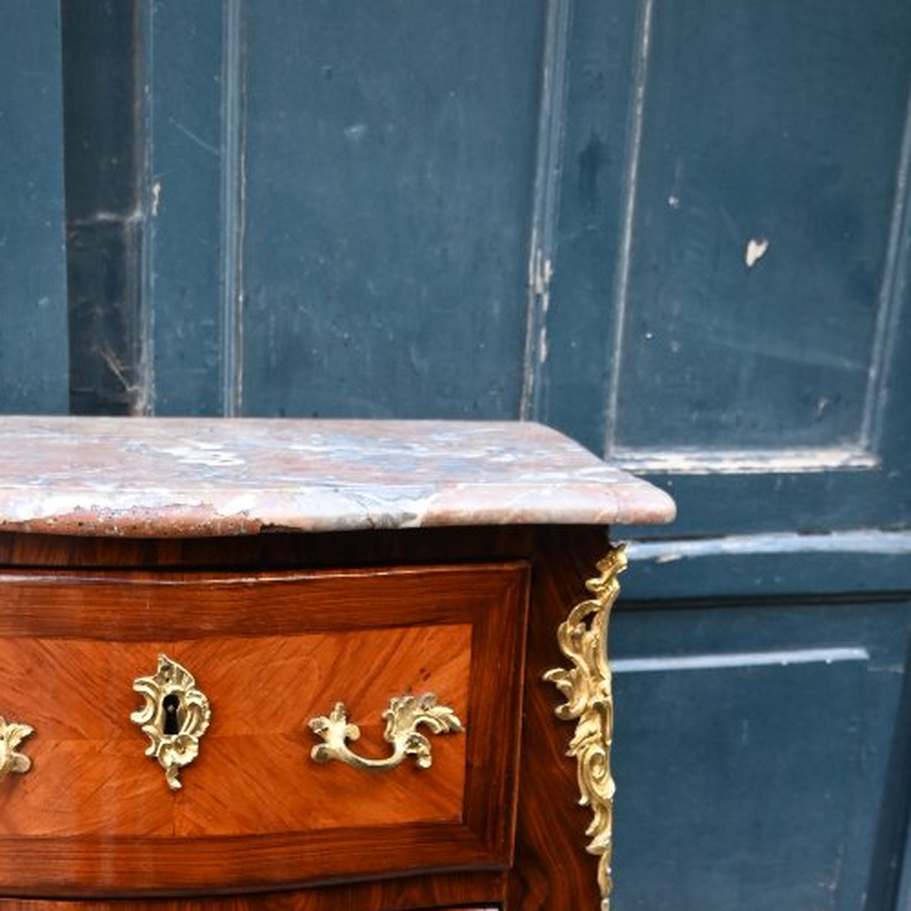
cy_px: 1016
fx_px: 1772
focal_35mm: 60
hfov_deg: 28.5
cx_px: 242
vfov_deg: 26.4
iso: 450
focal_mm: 19.5
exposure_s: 1/125
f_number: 3.5
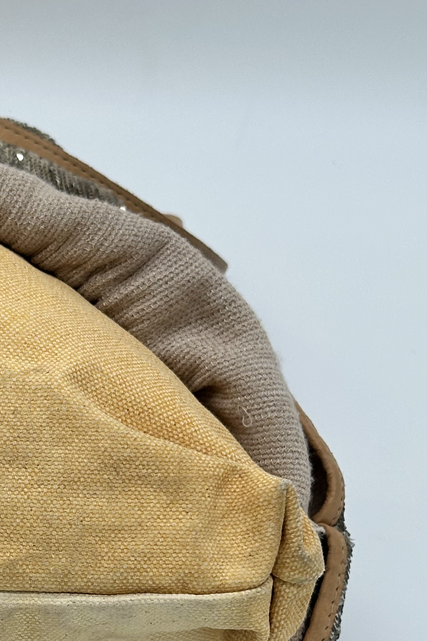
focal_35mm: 112
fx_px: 1993
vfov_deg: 18.1
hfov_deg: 12.1
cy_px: 494
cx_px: -25
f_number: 1.78
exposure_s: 1/651
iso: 64
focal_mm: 6.86
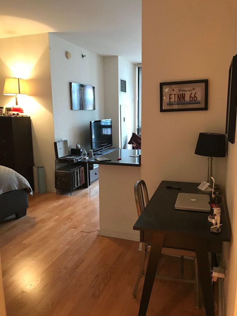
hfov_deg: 49.7
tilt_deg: -8.7
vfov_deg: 63.4
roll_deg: +0.2
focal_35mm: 28
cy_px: 158
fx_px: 256
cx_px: 118
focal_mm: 3.99
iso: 80
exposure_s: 1/15
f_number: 1.8
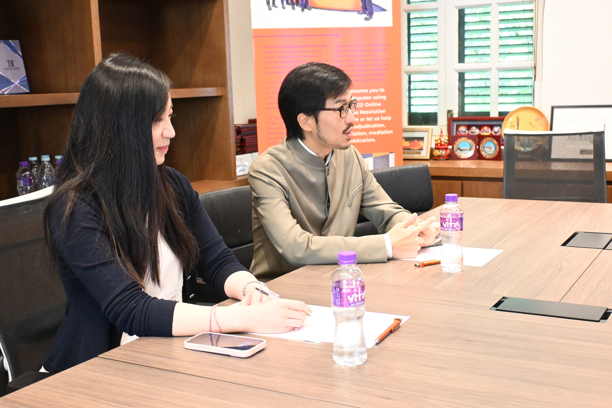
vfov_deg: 29.9
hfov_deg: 43.6
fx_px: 765
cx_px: 306
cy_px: 204
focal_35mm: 45
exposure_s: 1/60
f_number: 4.8
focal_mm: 30
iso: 4000
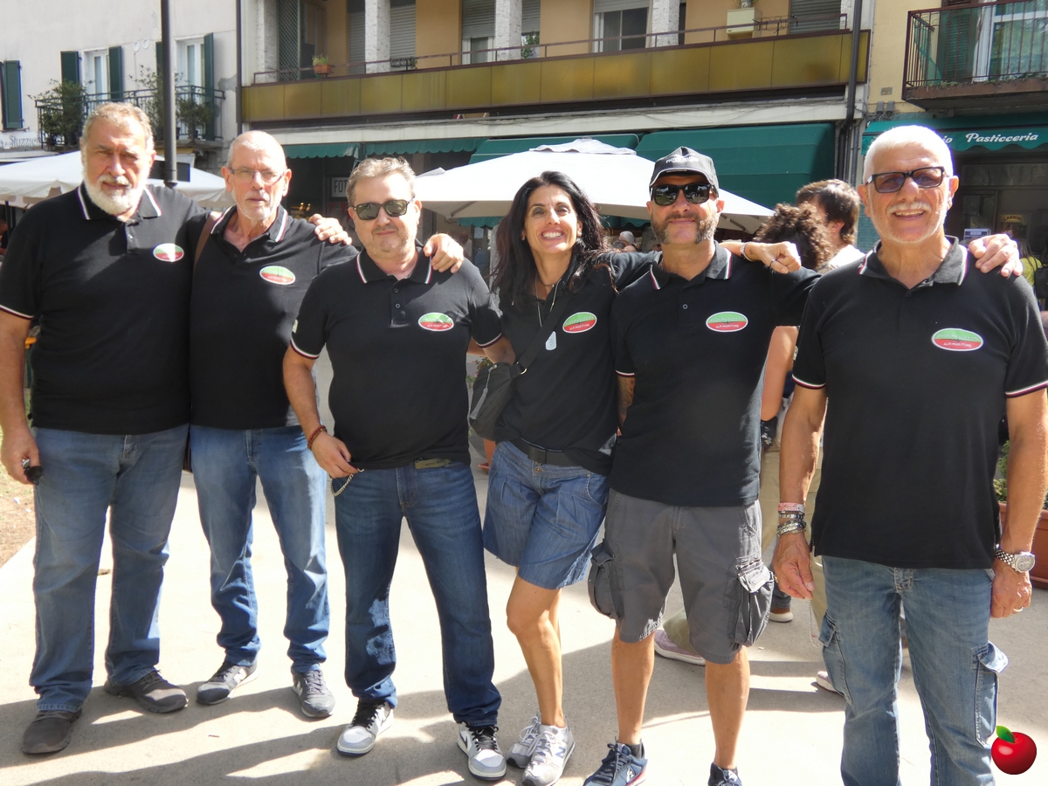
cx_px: 524
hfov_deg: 56.8
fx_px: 969
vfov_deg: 44.2
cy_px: 393
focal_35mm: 32
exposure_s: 1/160
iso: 80
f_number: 3.4
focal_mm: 5.8
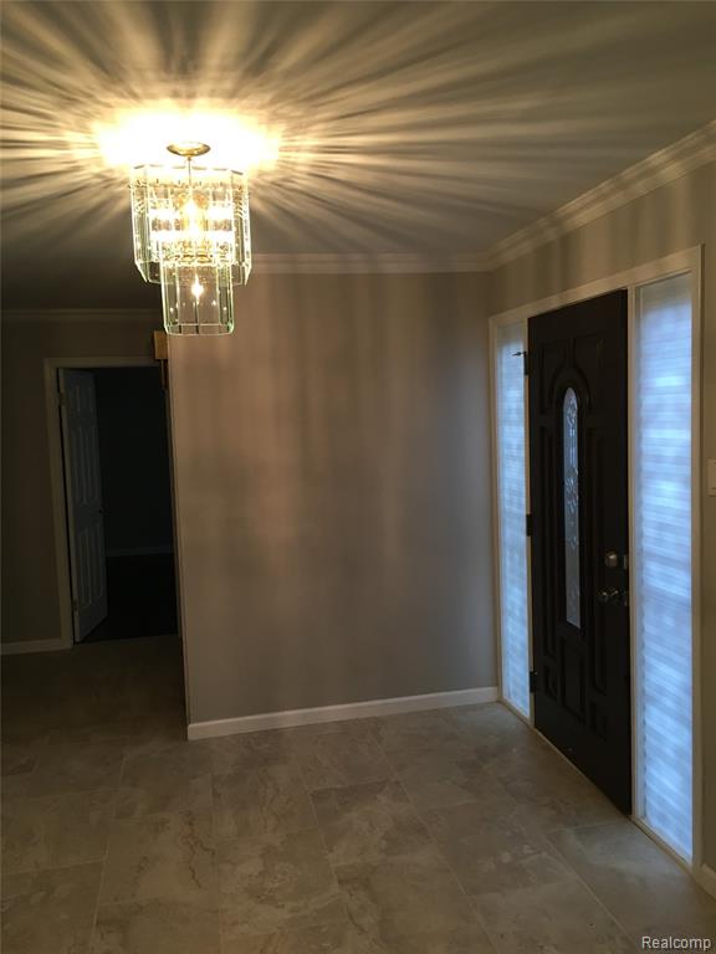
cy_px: 477
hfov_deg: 48.2
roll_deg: +2.5
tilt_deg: -3.9
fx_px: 800
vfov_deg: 61.7
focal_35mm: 29
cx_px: 358
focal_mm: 4.15
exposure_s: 1/30
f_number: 2.2
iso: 80
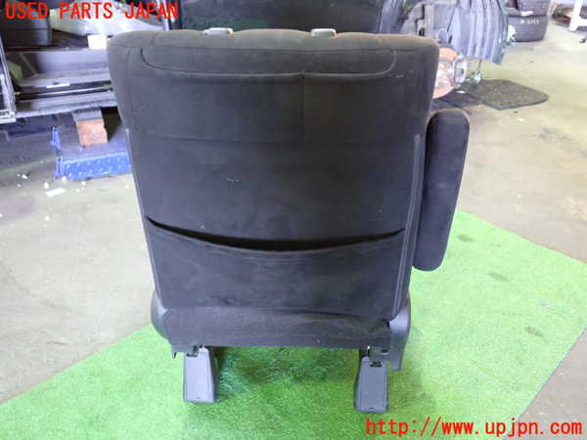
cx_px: 294
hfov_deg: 60.0
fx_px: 509
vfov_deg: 46.8
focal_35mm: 30
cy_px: 220
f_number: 2.3
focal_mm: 5.4
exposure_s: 1/20
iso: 800
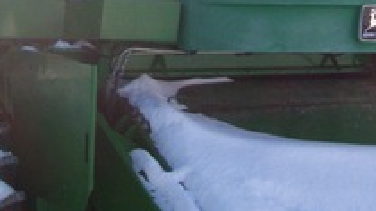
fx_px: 957
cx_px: 159
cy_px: -95
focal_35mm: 96
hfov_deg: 22.2
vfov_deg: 12.1
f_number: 5.1
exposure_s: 1/326
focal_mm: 5.6
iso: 80
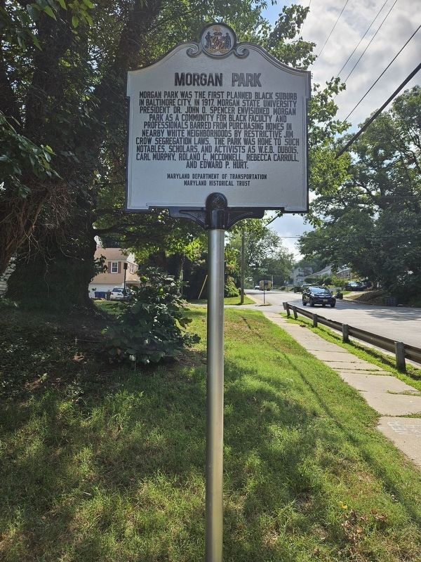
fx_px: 373
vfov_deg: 73.9
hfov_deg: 58.9
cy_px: 281
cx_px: 210
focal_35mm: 23
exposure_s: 1/1584
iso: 25
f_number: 1.8
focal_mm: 5.4
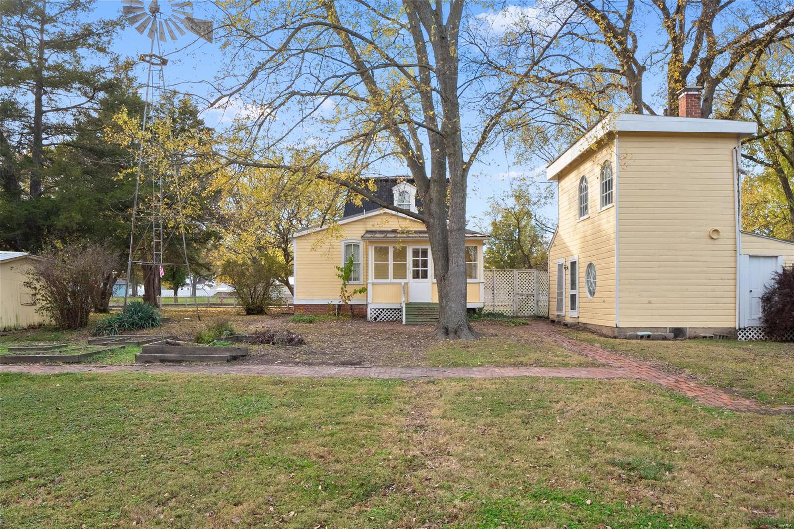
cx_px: 397
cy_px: 264
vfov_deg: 49.5
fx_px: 573
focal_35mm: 26
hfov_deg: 69.4
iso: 400
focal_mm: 13
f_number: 7.1
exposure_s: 1/250
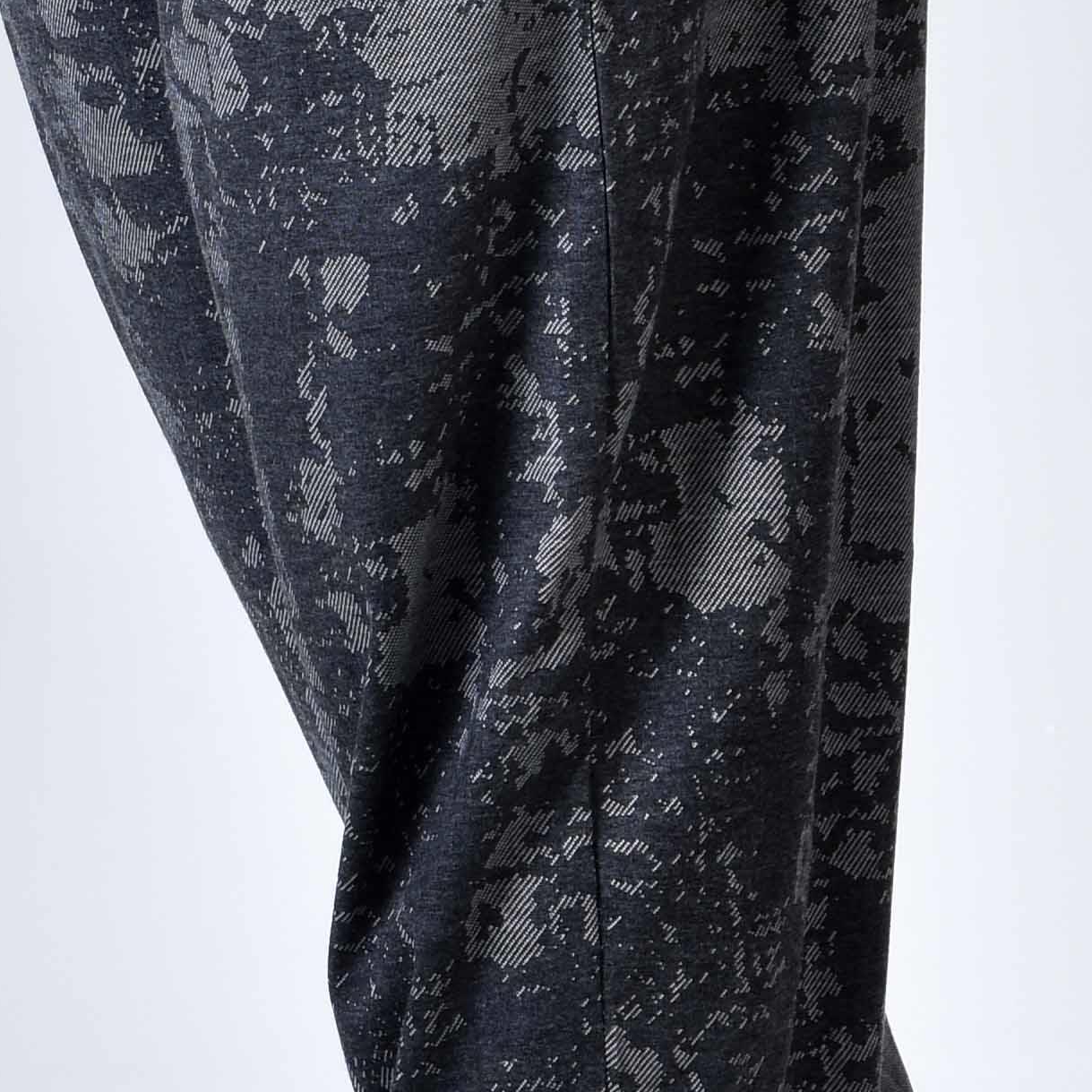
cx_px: 374
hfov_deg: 4.3
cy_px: -721
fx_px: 14633
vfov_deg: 4.2
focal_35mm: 410
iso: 200
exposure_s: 1/100
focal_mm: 82
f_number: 11
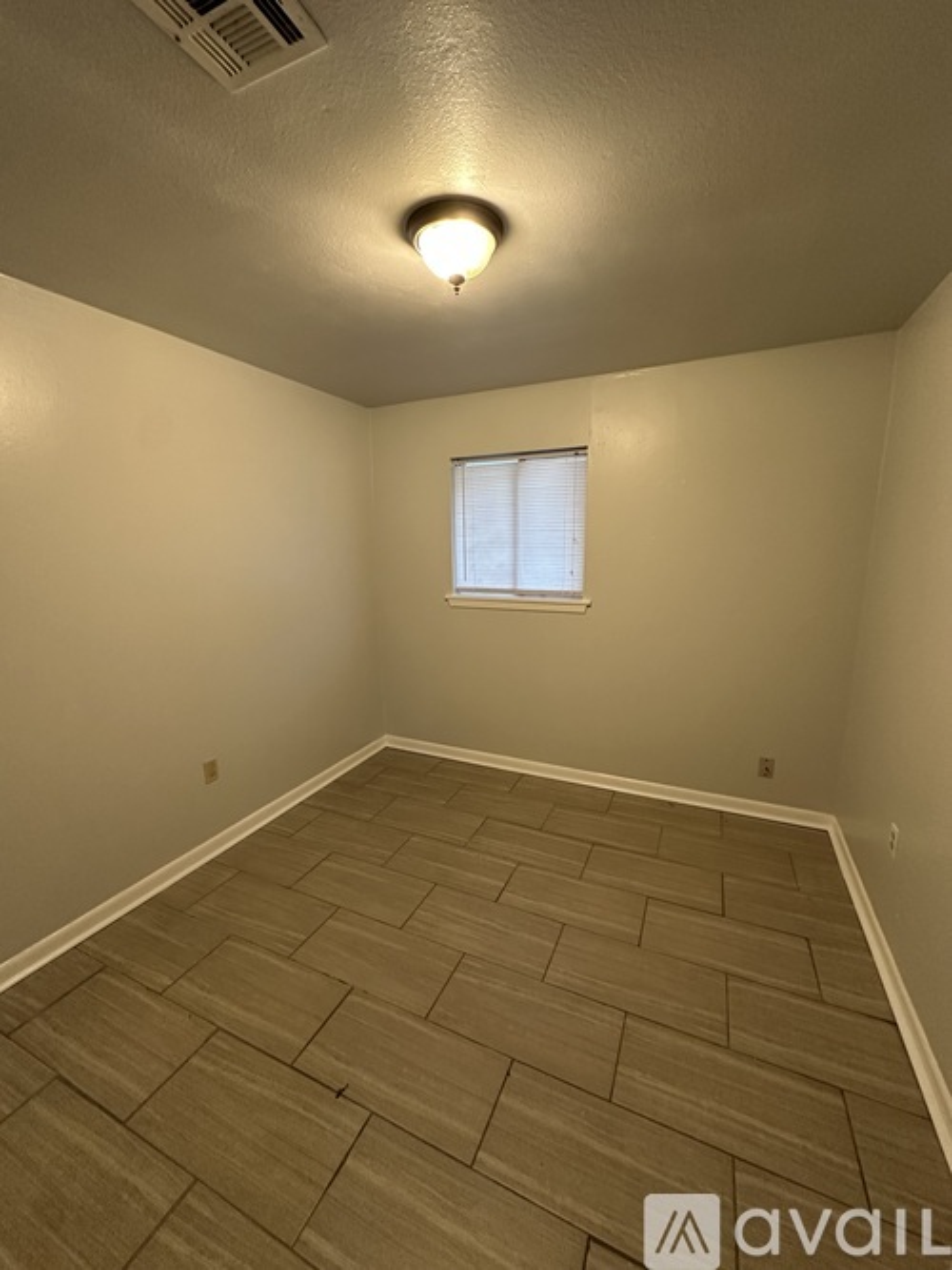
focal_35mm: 14
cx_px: 476
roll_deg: +0.5
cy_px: 635
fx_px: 514
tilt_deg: -11.7
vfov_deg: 102.1
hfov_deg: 85.7
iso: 320
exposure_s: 1/60
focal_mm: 2.22
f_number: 2.2
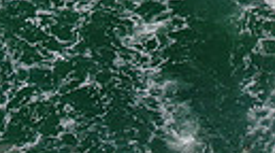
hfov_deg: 9.1
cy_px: -207
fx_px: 1718
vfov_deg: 5.0
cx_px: 277
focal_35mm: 236
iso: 100
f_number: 3.8
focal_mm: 8.6
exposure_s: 1/1250
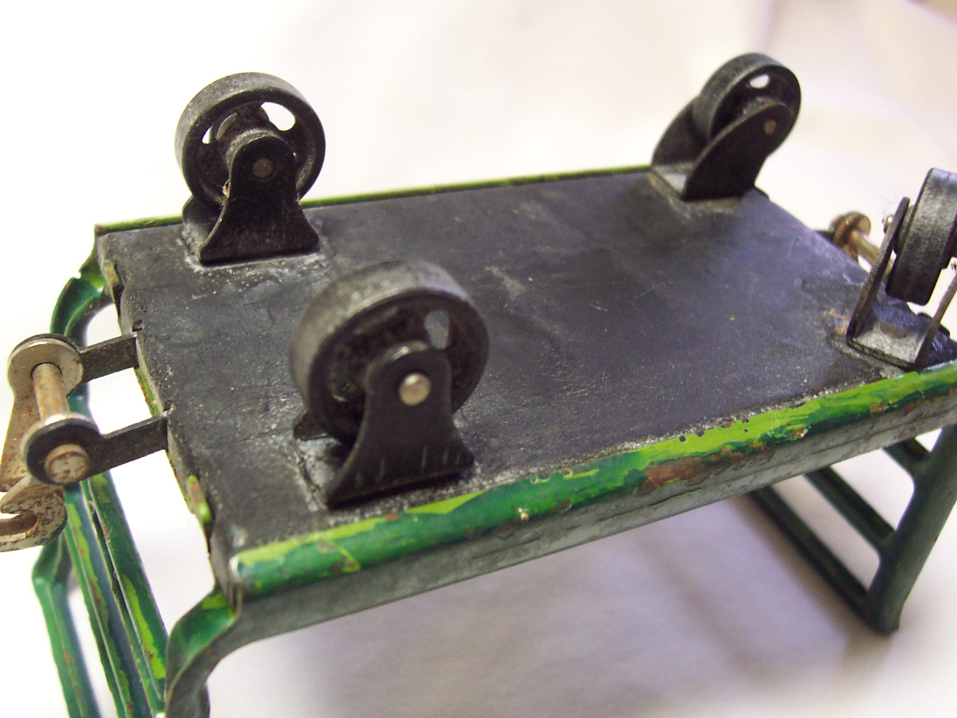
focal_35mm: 37
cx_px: 478
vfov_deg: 38.7
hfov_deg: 50.1
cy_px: 359
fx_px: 1023
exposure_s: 1/30
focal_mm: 5.6
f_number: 2.8
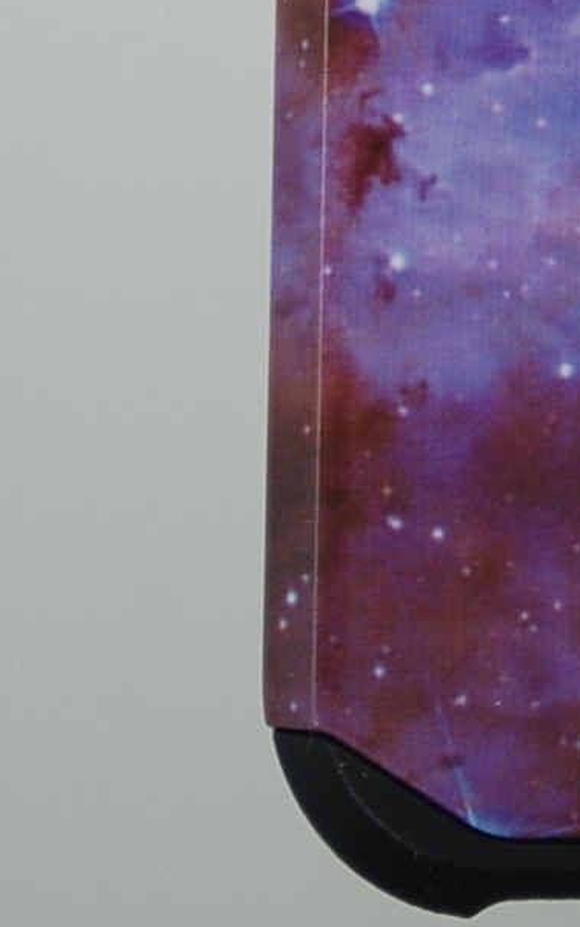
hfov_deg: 4.2
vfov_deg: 6.6
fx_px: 7937
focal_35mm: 314
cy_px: -658
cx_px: 989
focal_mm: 55
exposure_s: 1/30
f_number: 5.6
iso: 400
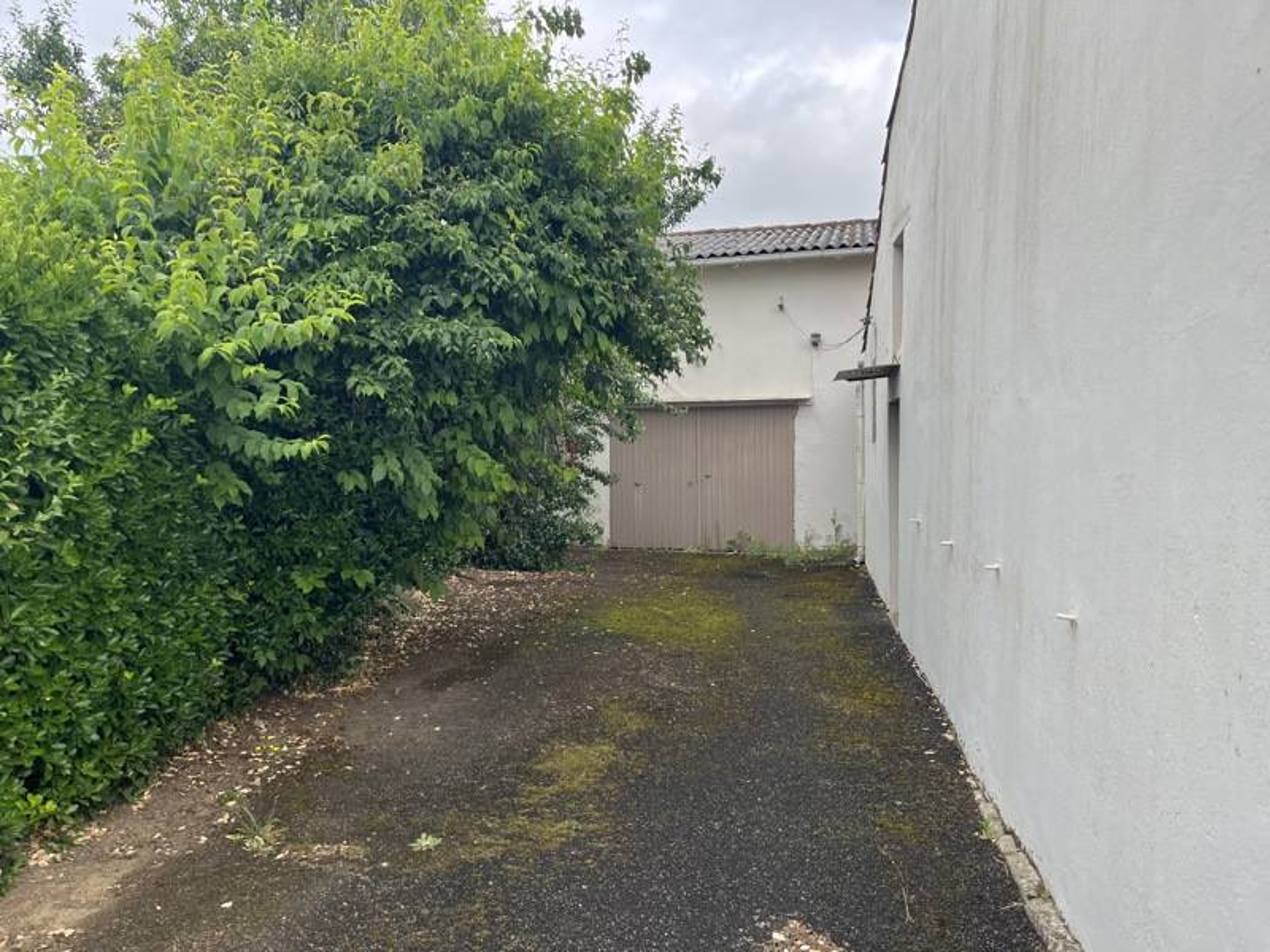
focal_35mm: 26
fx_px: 954
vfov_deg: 53.1
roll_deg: -0.1
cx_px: 635
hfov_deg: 67.3
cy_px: 476
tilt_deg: -2.1
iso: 50
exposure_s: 1/928
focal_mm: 5.1
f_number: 1.6
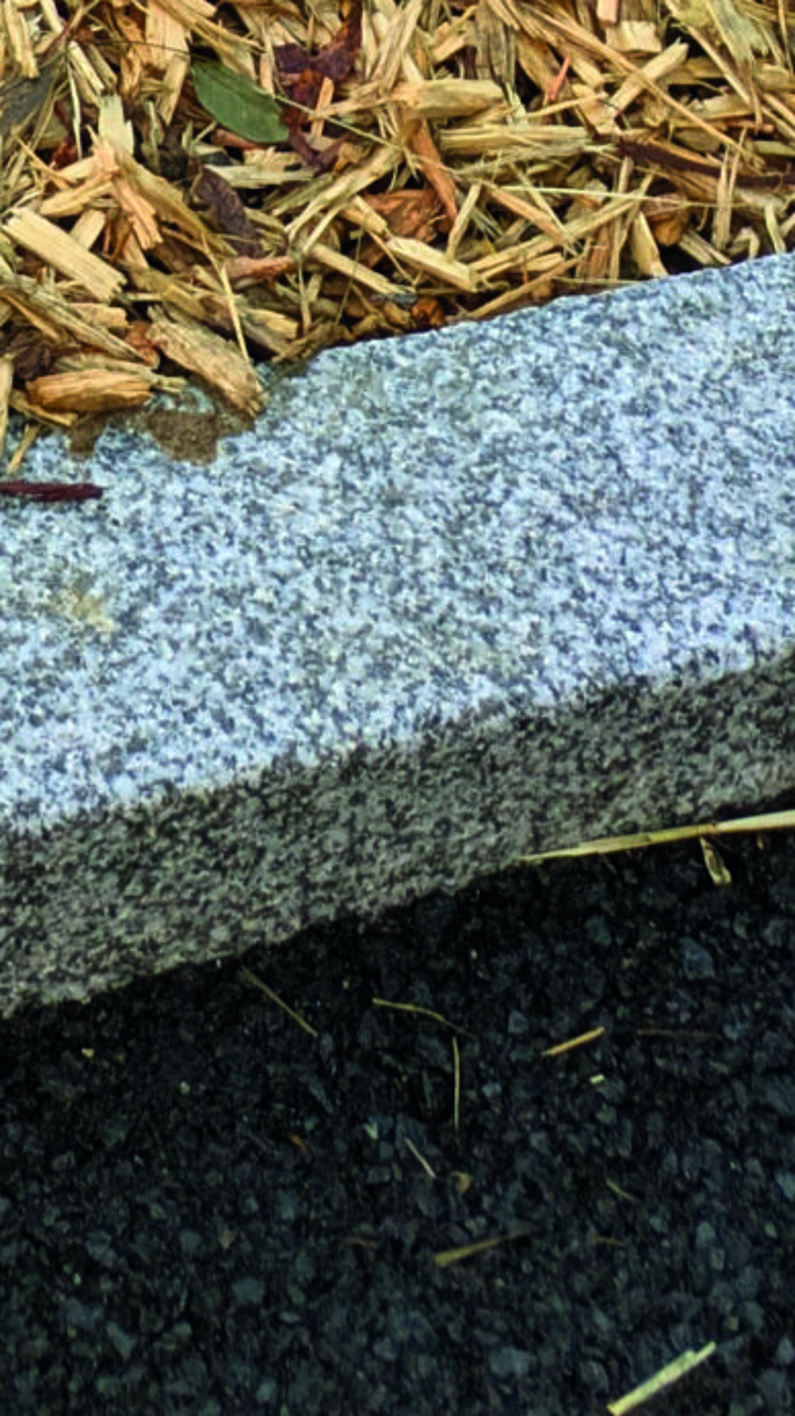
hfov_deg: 11.1
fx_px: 3790
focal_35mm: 101
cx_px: -660
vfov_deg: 17.2
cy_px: -1150
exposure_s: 1/100
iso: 134
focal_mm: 5.43
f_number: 1.89
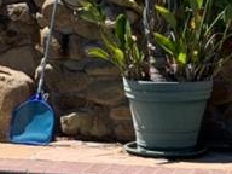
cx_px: 366
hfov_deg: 9.4
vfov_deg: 7.3
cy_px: 75
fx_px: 1361
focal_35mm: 203
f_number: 1.8
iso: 25
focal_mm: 4.25
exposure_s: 1/2208
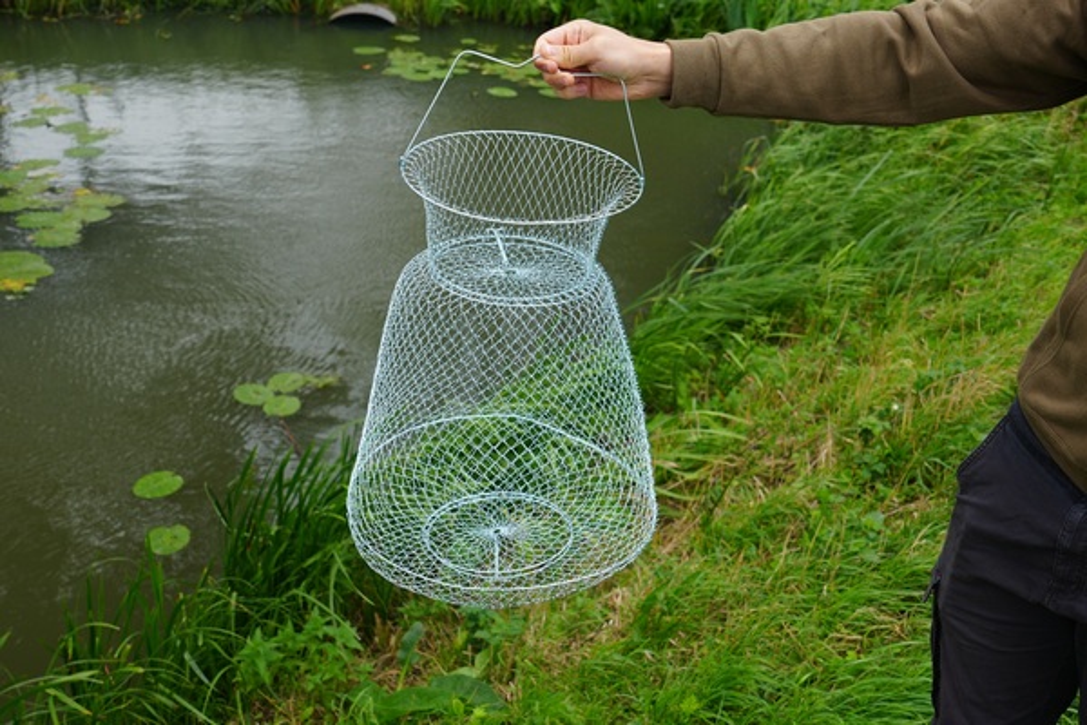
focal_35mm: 44
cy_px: 362
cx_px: 544
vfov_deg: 30.8
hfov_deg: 45.0
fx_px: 1313
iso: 100
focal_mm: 29
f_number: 5.6
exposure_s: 1/80
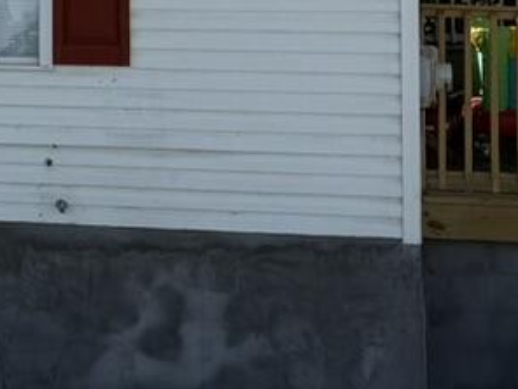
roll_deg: -1.5
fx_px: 2484
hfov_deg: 10.7
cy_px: -116
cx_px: -597
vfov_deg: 8.8
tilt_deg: +4.3
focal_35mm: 166
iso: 80
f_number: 1.78
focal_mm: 6.76
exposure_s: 1/4405
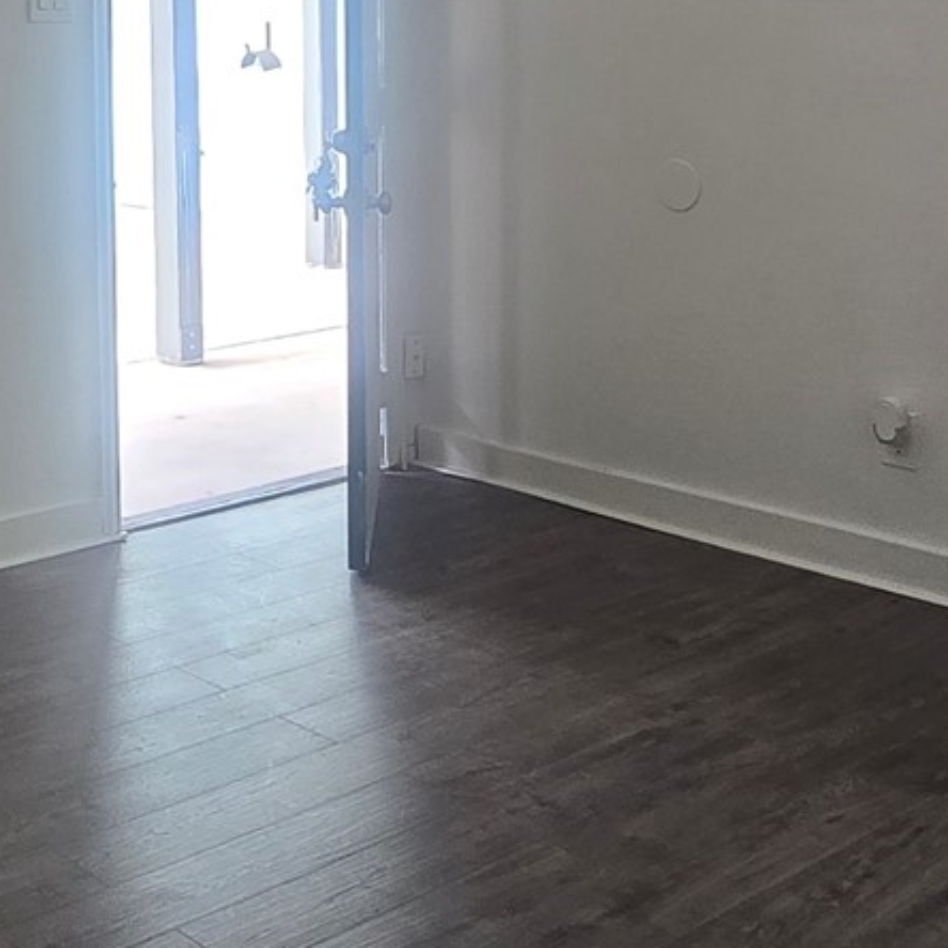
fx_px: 1642
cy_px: 75
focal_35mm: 53
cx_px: 107
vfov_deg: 30.6
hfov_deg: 30.8
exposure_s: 1/60
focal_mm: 2.2
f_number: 2.2
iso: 125
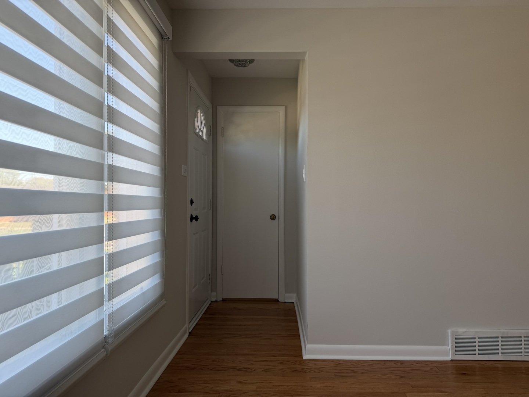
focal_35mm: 24
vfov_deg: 56.8
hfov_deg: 71.6
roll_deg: -1.2
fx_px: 367
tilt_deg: +2.6
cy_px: 198
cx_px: 264
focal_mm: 6.76
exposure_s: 1/170
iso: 80
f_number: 1.78
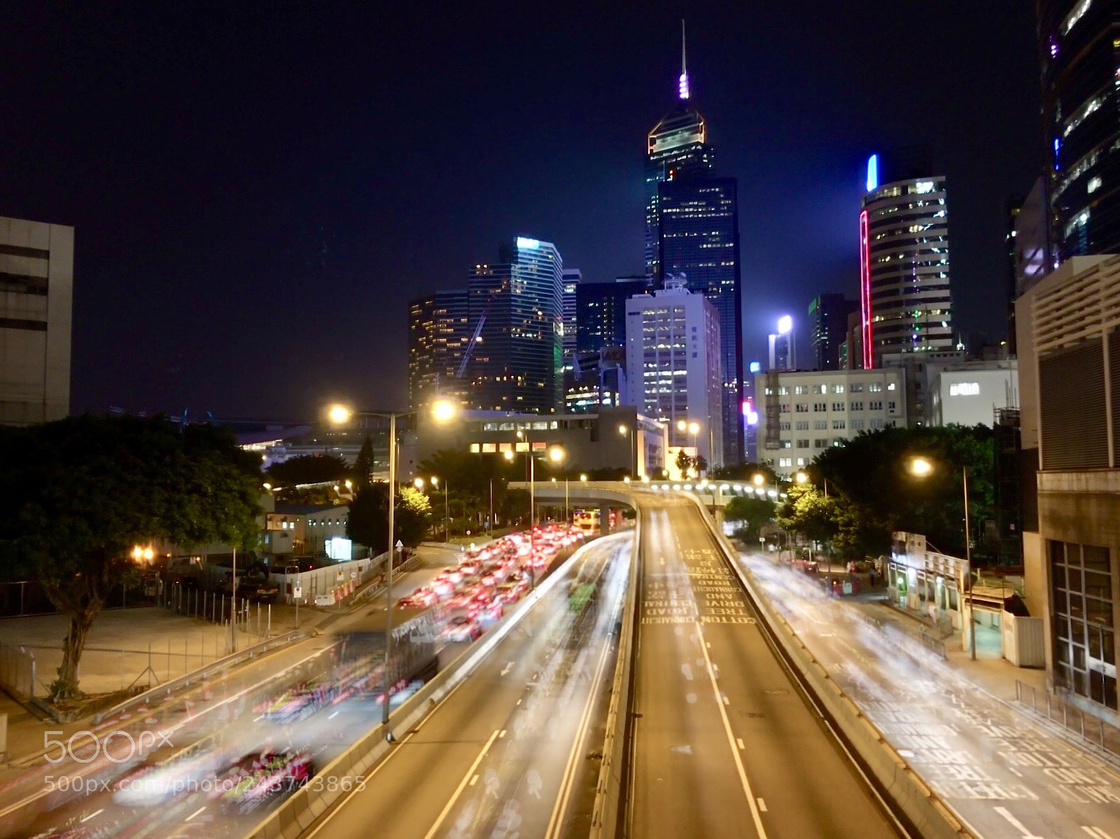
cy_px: 420
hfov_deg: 61.7
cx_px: 560
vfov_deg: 48.2
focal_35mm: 29
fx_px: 938
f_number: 2.2
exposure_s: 1/8
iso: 160
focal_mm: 4.15
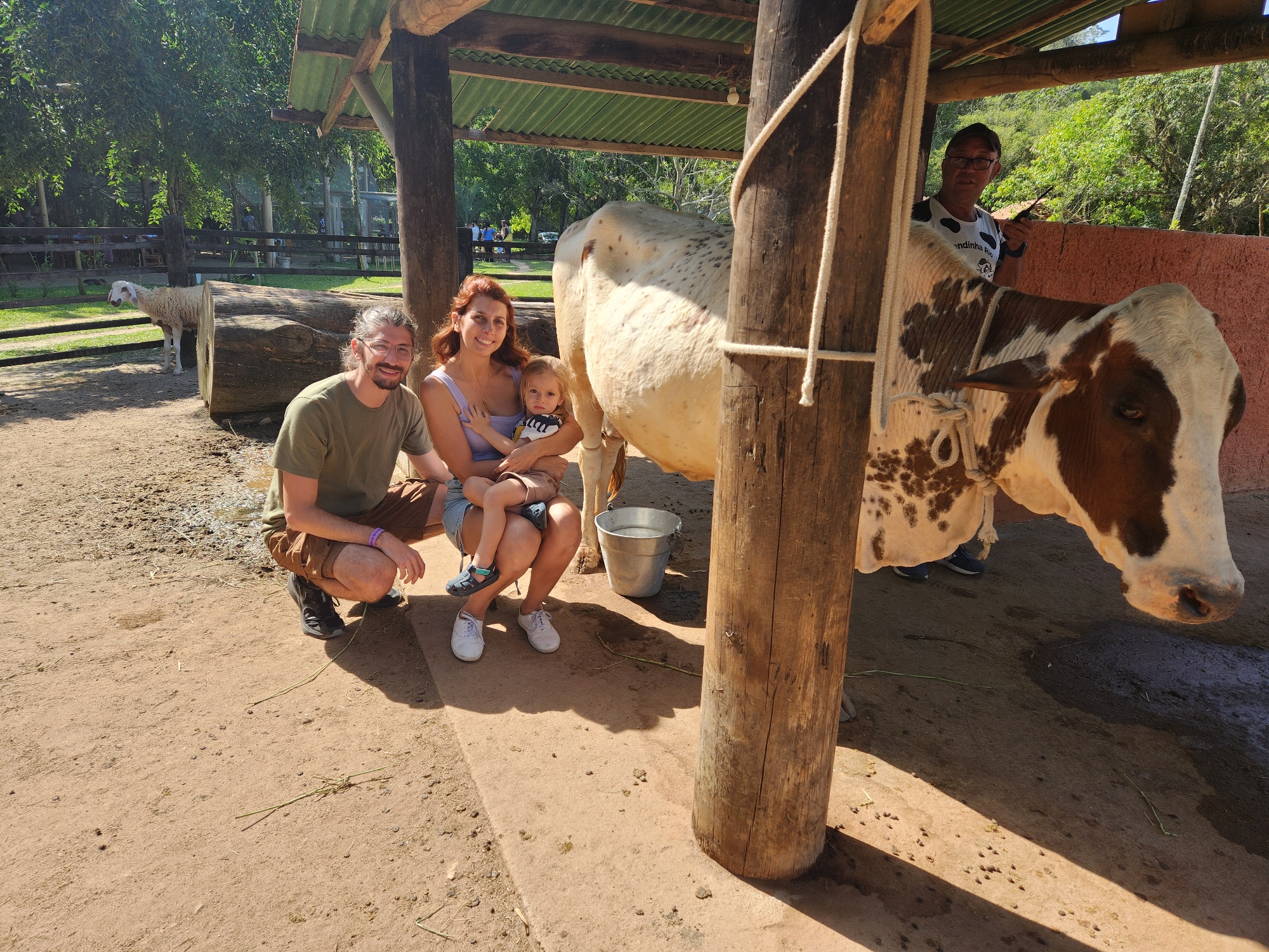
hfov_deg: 73.9
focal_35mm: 23
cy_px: 476
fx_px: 843
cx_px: 634
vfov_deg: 58.9
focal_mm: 5.4
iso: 20
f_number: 1.8
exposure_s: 1/609
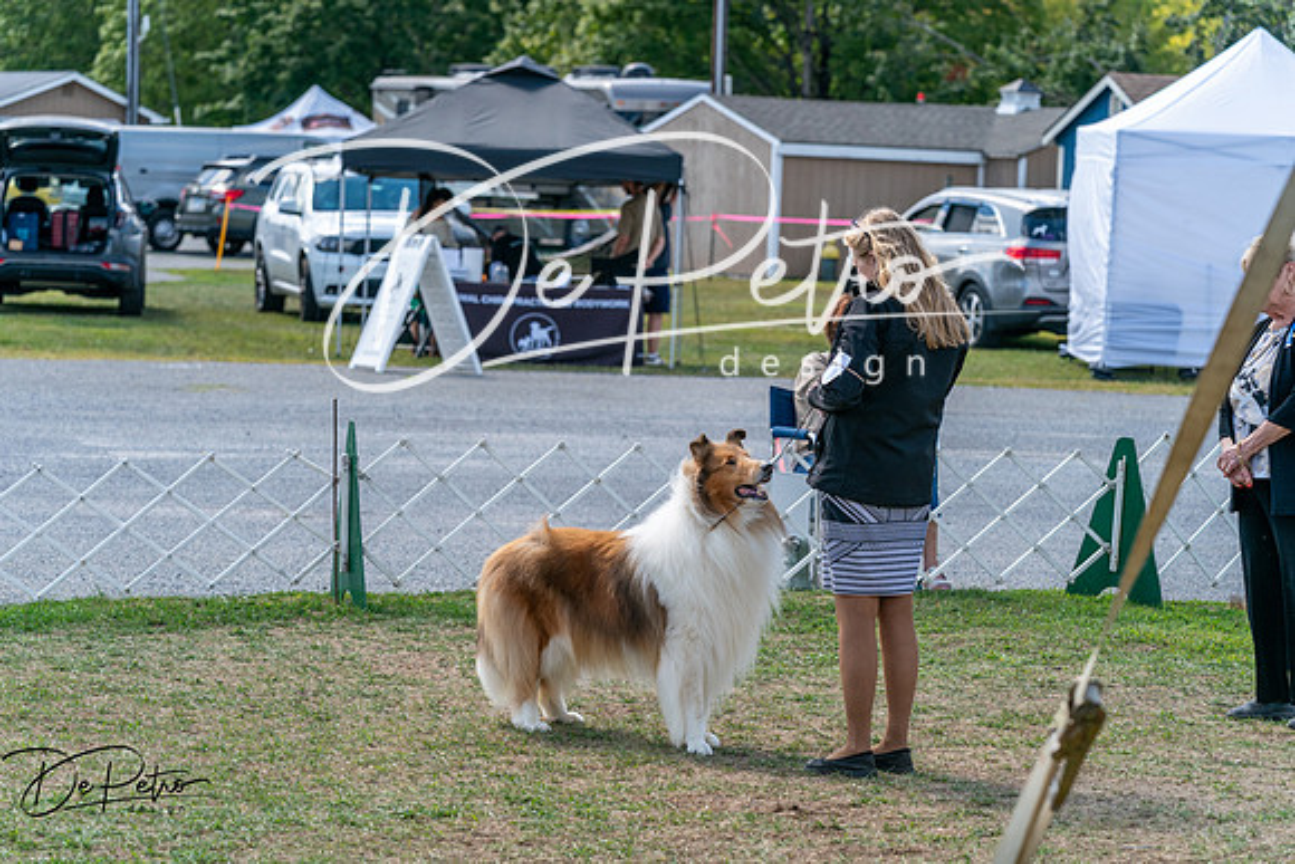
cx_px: 648
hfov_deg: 17.5
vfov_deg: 11.7
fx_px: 4210
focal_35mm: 117
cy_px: 432
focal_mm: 117
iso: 800
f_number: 5
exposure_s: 1/2000
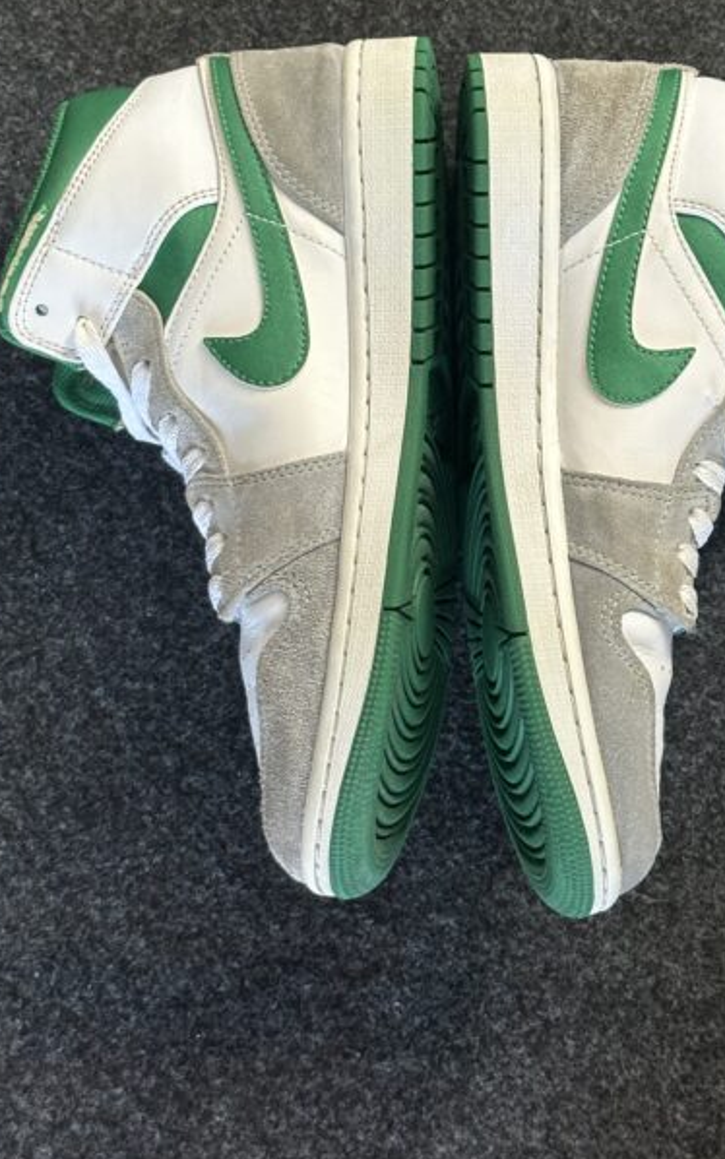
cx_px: 459
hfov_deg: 19.1
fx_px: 2149
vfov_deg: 30.1
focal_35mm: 68
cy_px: 470
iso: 250
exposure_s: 1/50
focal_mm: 6.86
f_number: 1.78
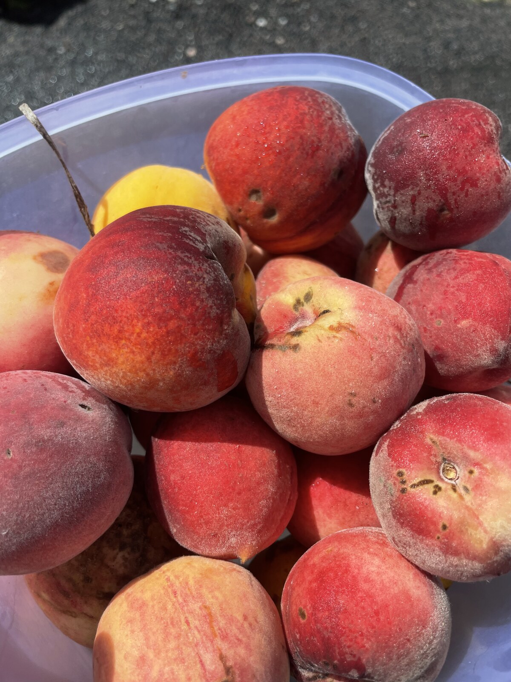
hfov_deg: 53.1
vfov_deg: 67.3
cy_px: 341
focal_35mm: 26
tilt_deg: -63.0
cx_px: 256
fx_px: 512
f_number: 1.6
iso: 32
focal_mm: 4.2
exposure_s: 1/3300
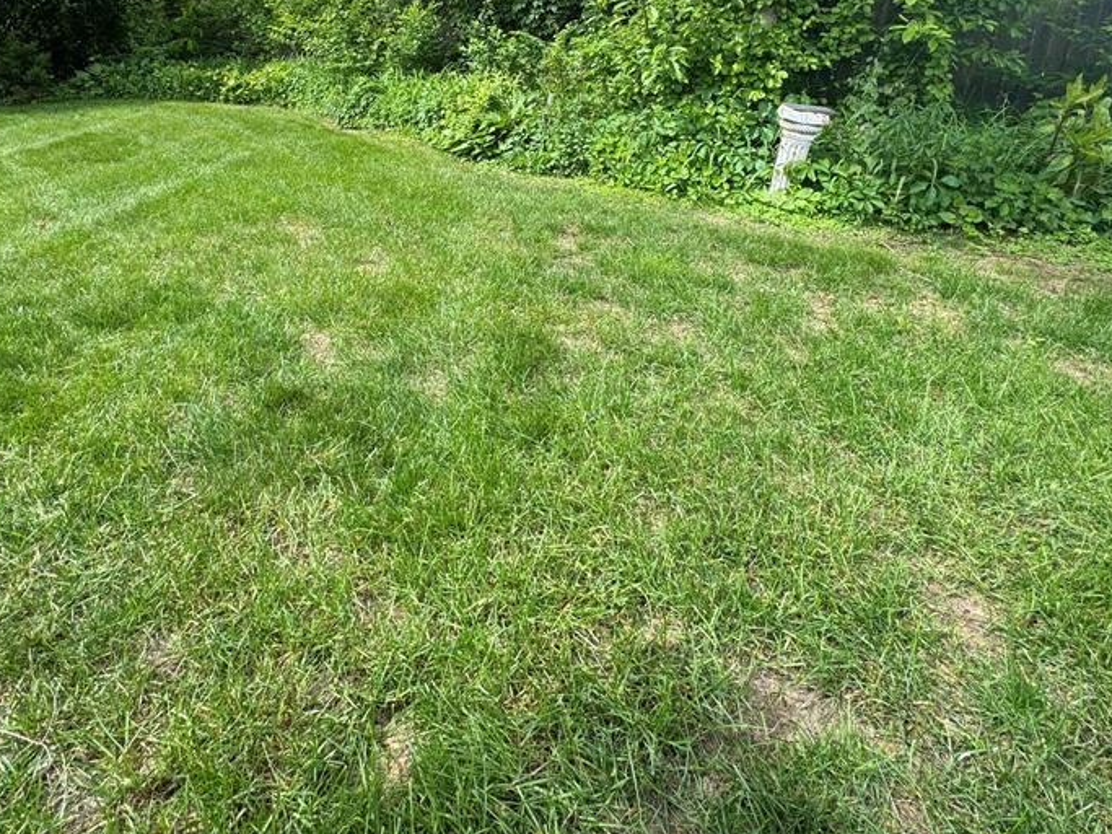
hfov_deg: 78.8
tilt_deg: -15.1
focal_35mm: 21
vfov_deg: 60.5
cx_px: 500
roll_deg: -2.0
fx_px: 674
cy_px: 223
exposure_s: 1/308
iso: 40
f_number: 2.2
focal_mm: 2.22
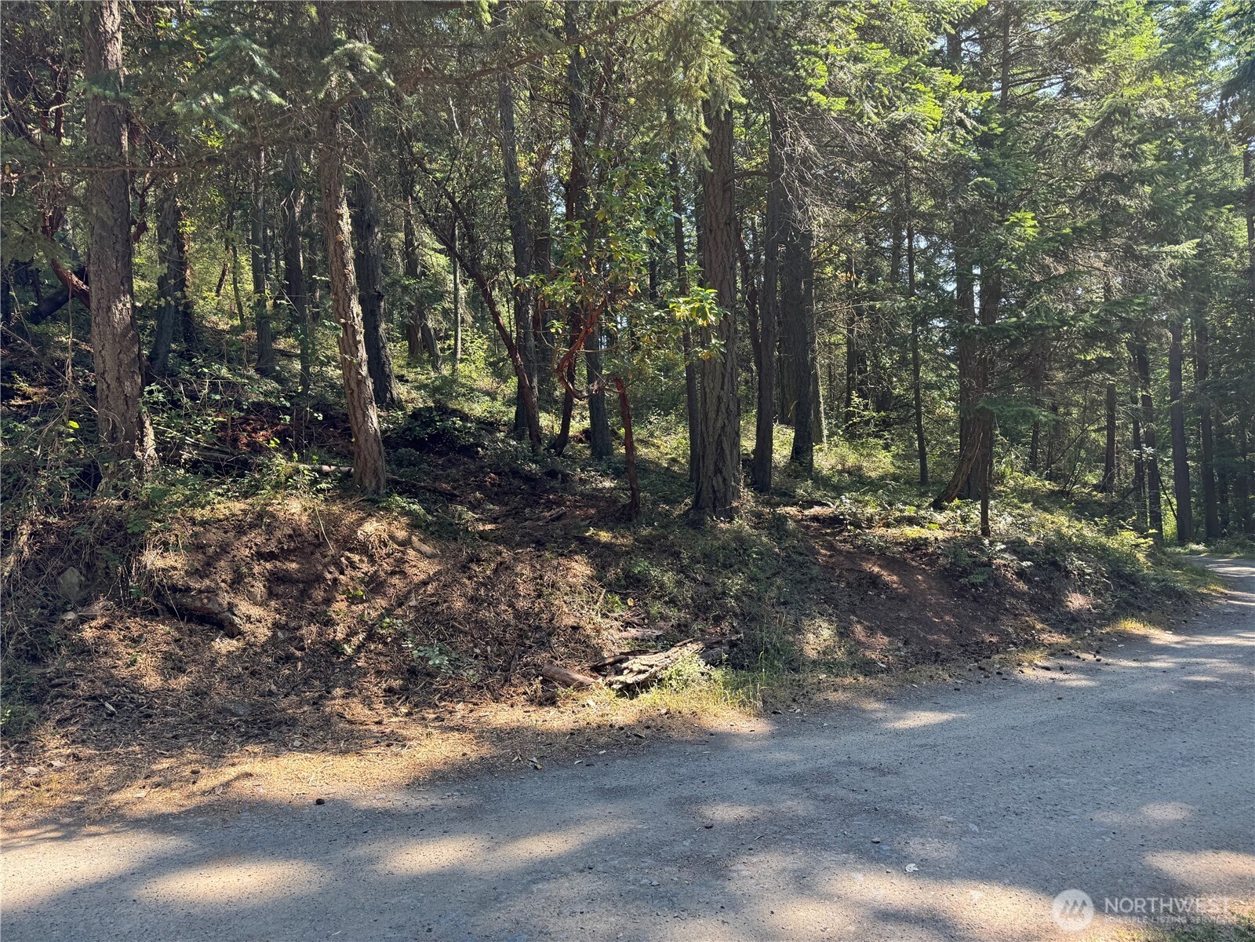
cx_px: 628
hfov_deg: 71.6
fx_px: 870
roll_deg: +3.8
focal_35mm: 24
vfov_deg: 56.8
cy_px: 471
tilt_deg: +1.6
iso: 80
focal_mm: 6.76
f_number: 1.78
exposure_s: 1/312
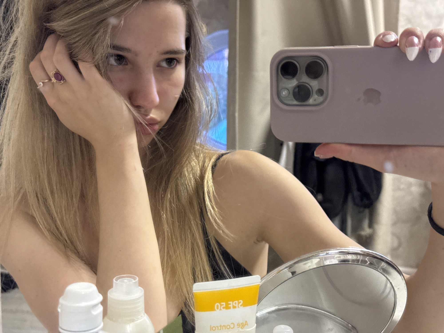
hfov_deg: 39.7
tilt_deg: -9.2
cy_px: 166
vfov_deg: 30.3
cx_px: 222
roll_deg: -1.1
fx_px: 616
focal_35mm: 48
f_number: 1.78
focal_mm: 6.76
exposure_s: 1/25
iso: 500
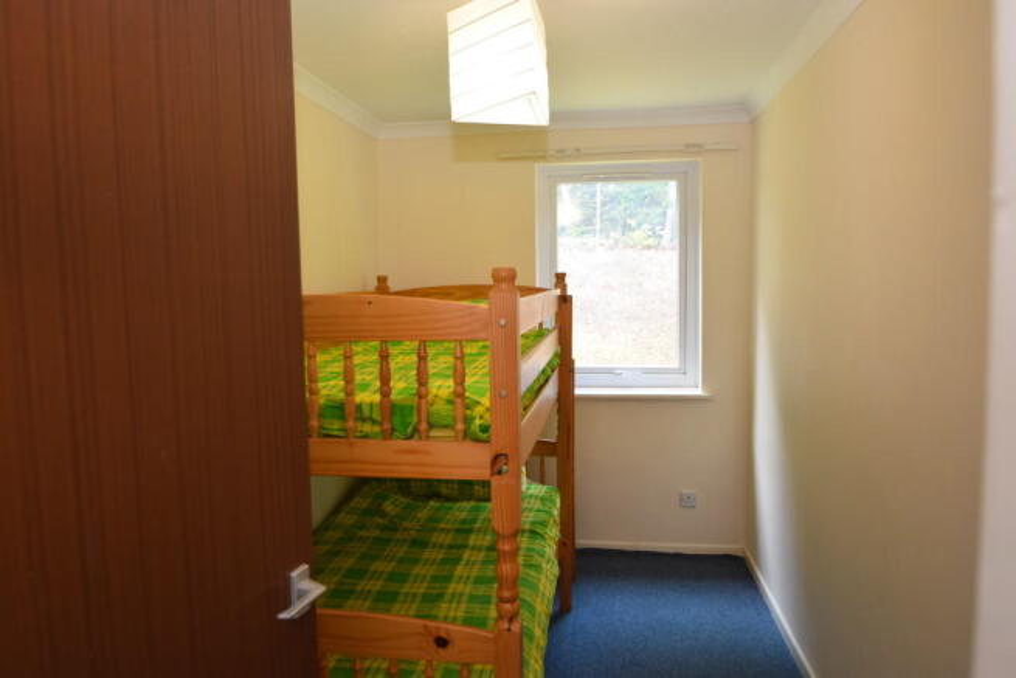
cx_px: 508
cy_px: 339
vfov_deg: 53.2
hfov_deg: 73.7
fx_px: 677
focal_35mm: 24
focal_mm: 16
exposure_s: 1/80
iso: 800
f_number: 4.5
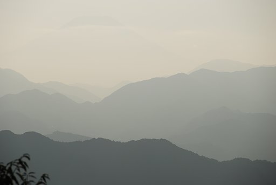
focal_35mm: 255
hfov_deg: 8.1
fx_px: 1958
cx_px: 138
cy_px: 92
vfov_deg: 5.4
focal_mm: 170
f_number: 8
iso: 160
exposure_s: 1/640
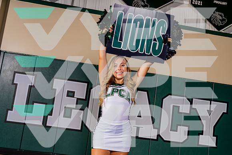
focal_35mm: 36
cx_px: 116
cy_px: 78
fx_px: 232
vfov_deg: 36.9
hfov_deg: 53.1
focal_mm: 36
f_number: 9
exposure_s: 1/250
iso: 200
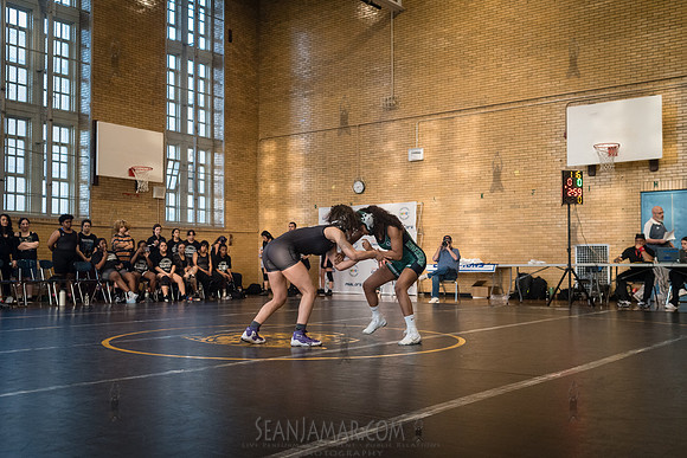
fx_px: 720
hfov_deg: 51.0
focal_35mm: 38
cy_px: 245
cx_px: 332
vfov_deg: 35.3
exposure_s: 1/320
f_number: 4
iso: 3200
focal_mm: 35
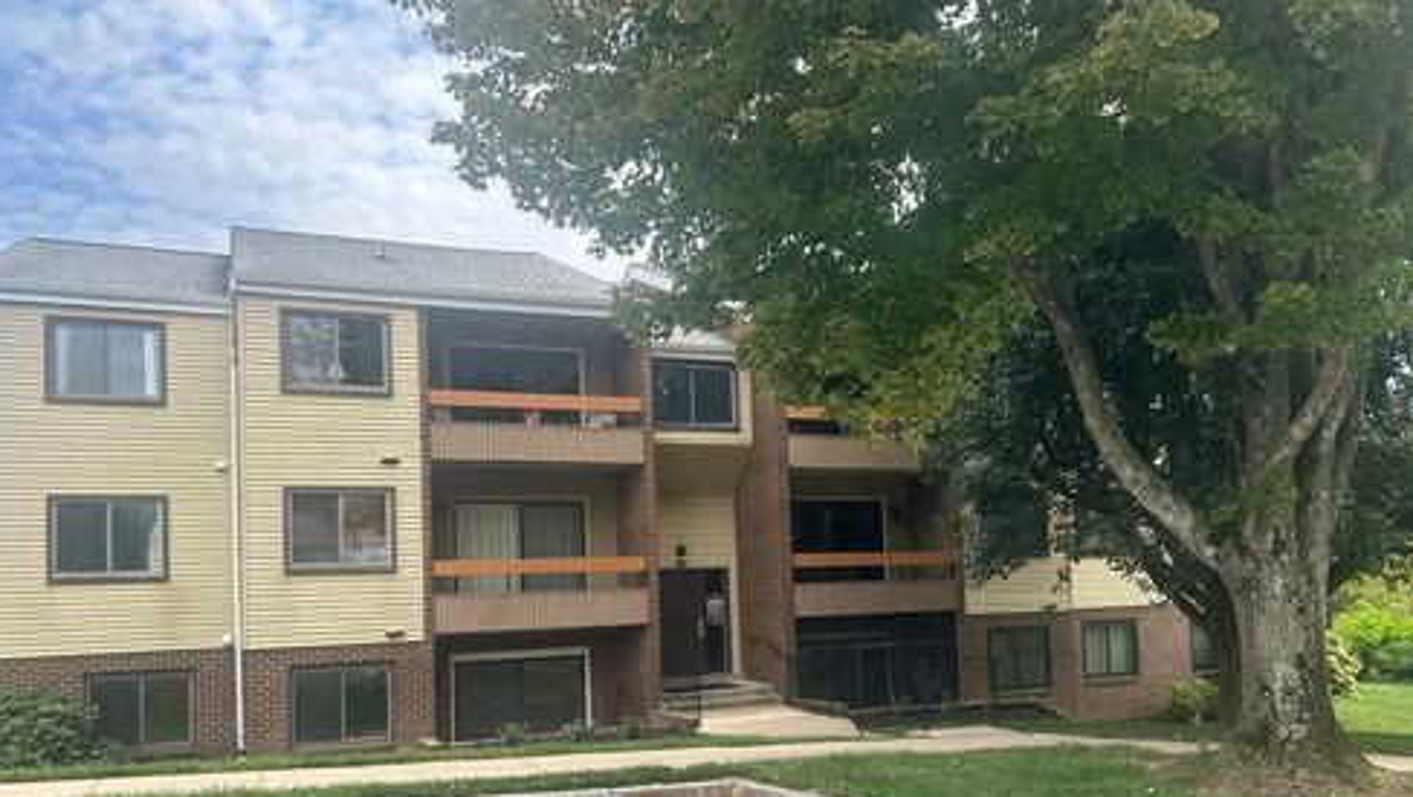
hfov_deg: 66.0
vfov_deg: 39.8
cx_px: 692
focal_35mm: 29
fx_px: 1087
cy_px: 520
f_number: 1.5
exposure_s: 1/1089
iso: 50
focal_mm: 5.7
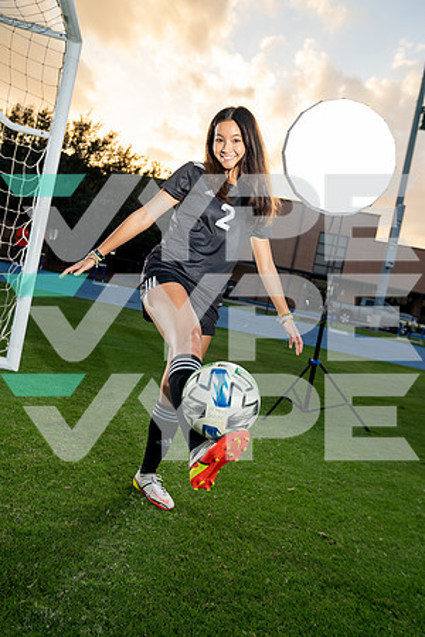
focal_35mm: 29
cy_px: 318
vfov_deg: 63.7
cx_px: 212
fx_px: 514
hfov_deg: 45.0
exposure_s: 1/250
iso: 160
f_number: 4
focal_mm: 29
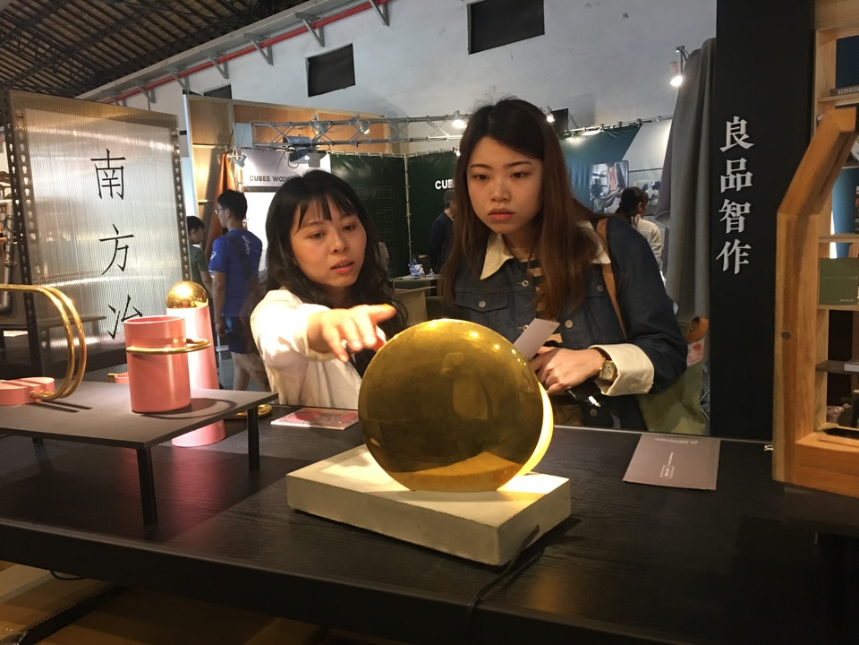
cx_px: 430
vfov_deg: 48.2
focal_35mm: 29
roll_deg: +3.4
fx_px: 720
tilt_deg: -5.5
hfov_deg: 61.7
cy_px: 322
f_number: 2.2
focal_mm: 4.15
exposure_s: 1/15
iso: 100
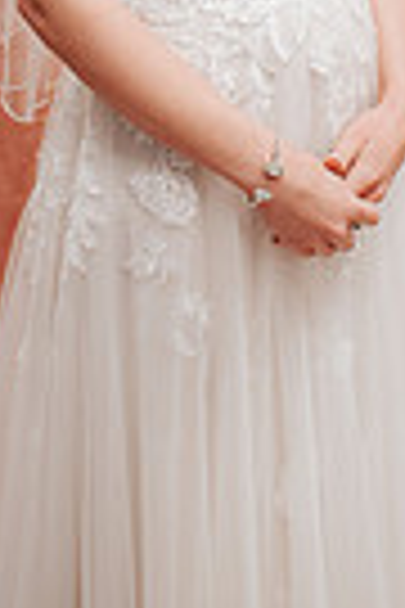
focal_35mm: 117
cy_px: -360
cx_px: 230
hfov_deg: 11.7
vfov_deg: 15.8
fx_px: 1974
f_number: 2.8
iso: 200
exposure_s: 1/125
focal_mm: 35
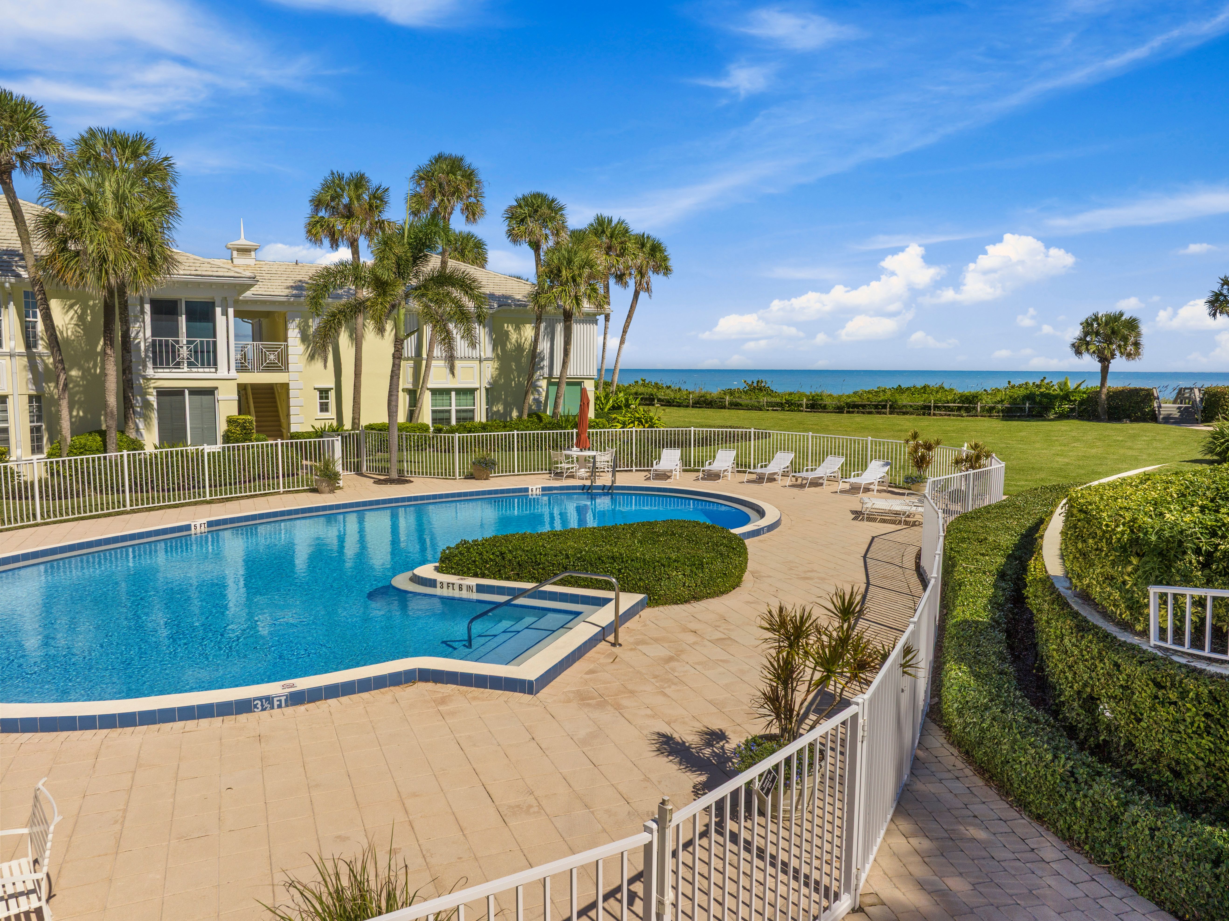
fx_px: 852
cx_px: 614
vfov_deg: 56.8
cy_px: 460
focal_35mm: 24
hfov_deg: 71.6
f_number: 7.1
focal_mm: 12.29
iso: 100
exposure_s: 1/80
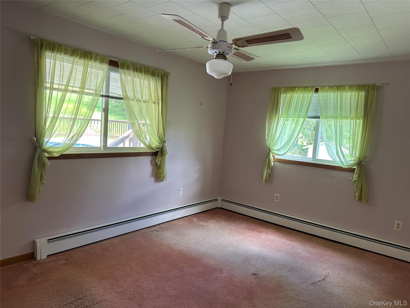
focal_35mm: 24
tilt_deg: -5.9
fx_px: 284
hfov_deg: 71.6
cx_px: 205
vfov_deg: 56.8
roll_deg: -3.7
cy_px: 154
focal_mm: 6.86
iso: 160
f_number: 1.78
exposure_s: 1/120
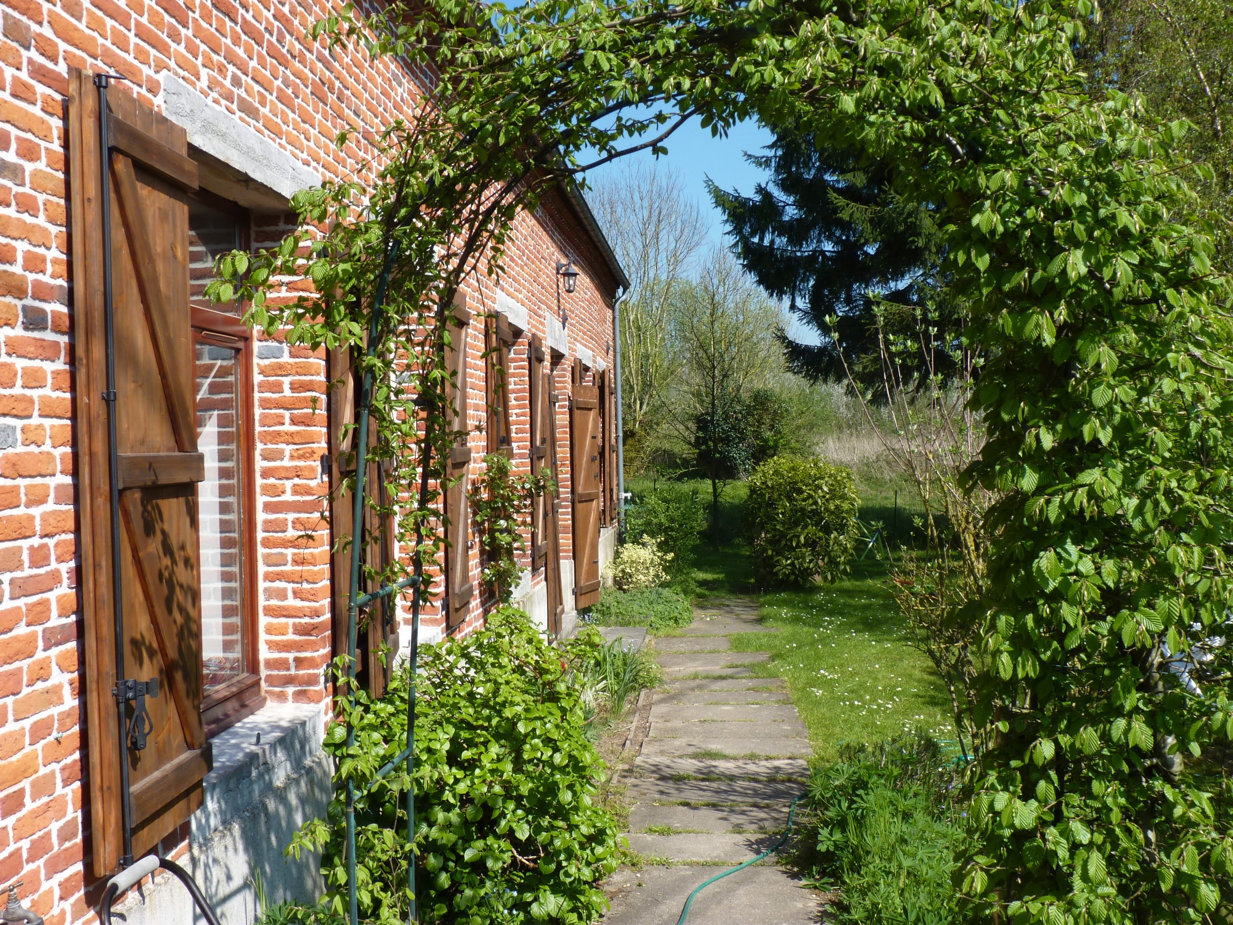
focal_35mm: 34
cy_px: 462
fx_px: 1211
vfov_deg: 41.8
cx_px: 616
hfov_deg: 54.0
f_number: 5
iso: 80
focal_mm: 6
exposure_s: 1/200
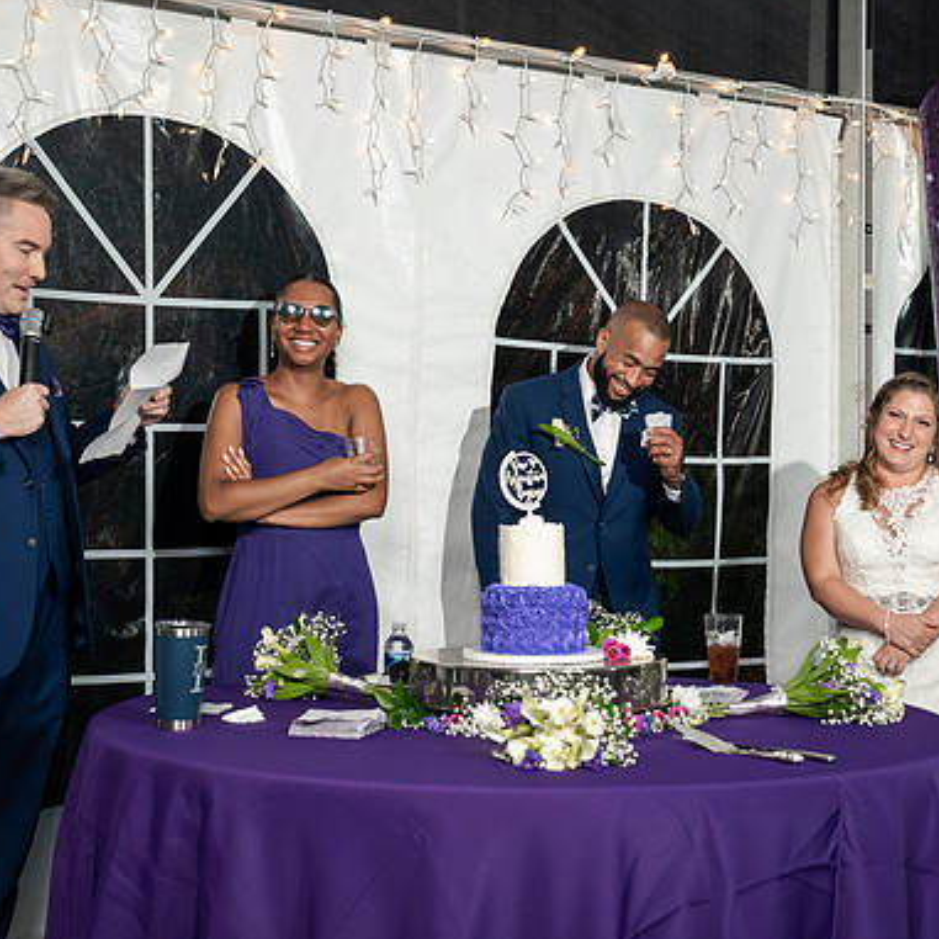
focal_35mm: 53
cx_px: 399
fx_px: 1627
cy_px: 467
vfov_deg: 32.2
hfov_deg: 32.1
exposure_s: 1/200
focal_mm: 40
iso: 1600
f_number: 5.6
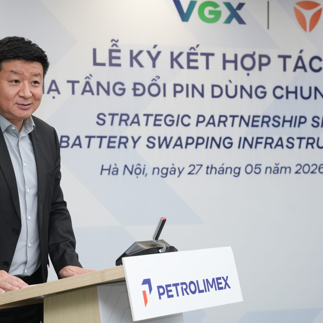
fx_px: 887
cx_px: 84
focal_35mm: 84
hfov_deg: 20.5
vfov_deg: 20.6
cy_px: 161
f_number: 5.6
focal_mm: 65.8
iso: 640
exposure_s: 1/100
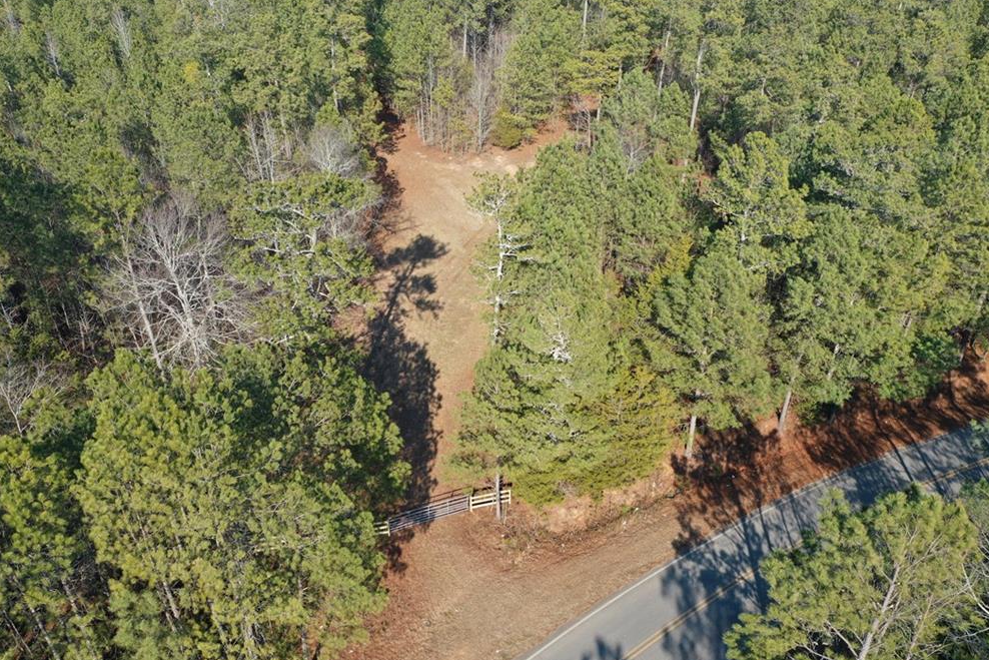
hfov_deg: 63.6
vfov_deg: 45.0
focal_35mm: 29
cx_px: 478
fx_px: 797
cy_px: 327
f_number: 5
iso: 100
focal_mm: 10.26
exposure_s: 1/240
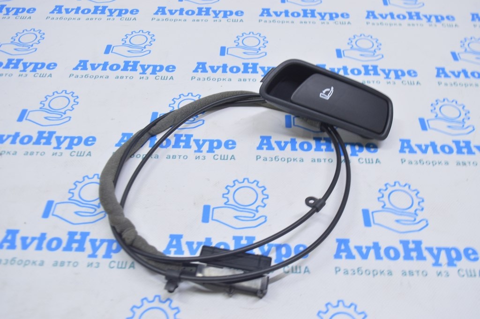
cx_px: 240
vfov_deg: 38.3
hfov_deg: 55.1
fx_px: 460
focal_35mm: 34
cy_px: 160
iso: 400
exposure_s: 1/20
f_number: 5.6
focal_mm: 23
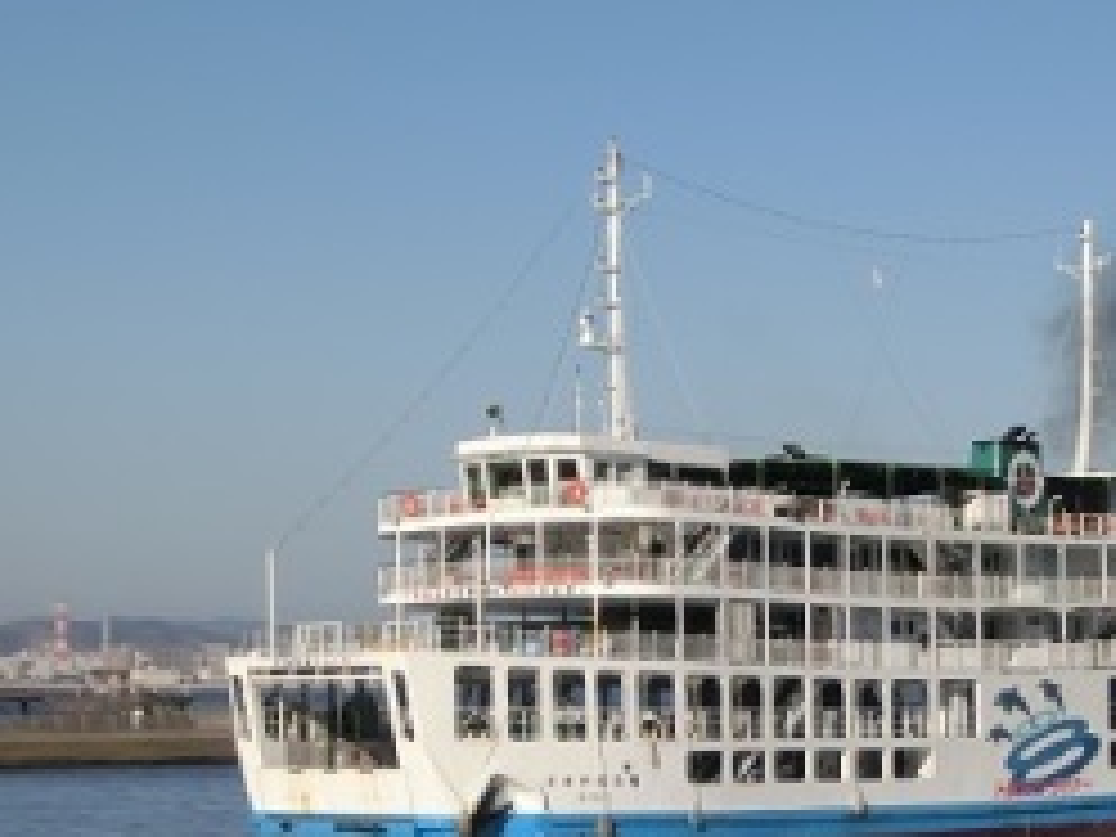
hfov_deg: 19.4
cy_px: 727
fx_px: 3256
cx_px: 666
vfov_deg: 14.5
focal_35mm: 101
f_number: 4.3
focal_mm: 9.16
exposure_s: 1/1000
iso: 80
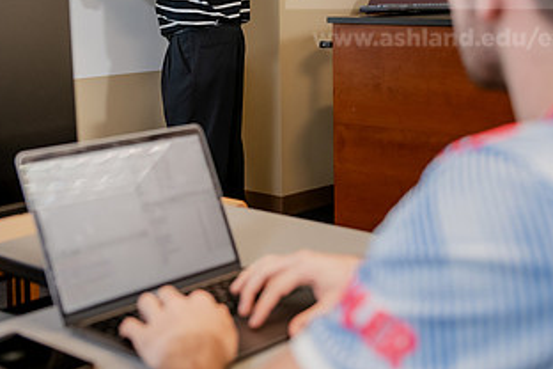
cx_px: 232
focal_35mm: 67
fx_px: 1029
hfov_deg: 30.0
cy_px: 75
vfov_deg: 20.1
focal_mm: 36
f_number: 2.8
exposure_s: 1/200
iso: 1000
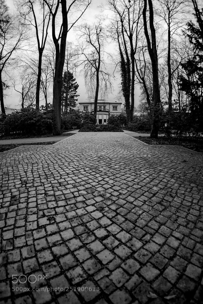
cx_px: 102
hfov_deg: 37.9
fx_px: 296
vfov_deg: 54.4
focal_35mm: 35
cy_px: 152
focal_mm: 35
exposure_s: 1/250
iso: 50
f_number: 3.5
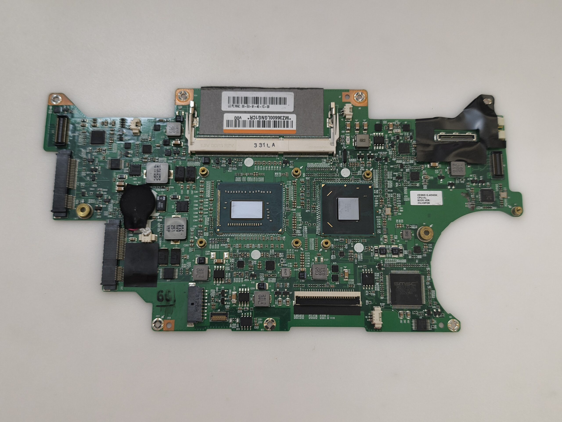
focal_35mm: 35
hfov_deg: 52.6
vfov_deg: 40.7
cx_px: 281
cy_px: 211
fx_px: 568
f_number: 1.6
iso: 320
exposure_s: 1/50
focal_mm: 6.57
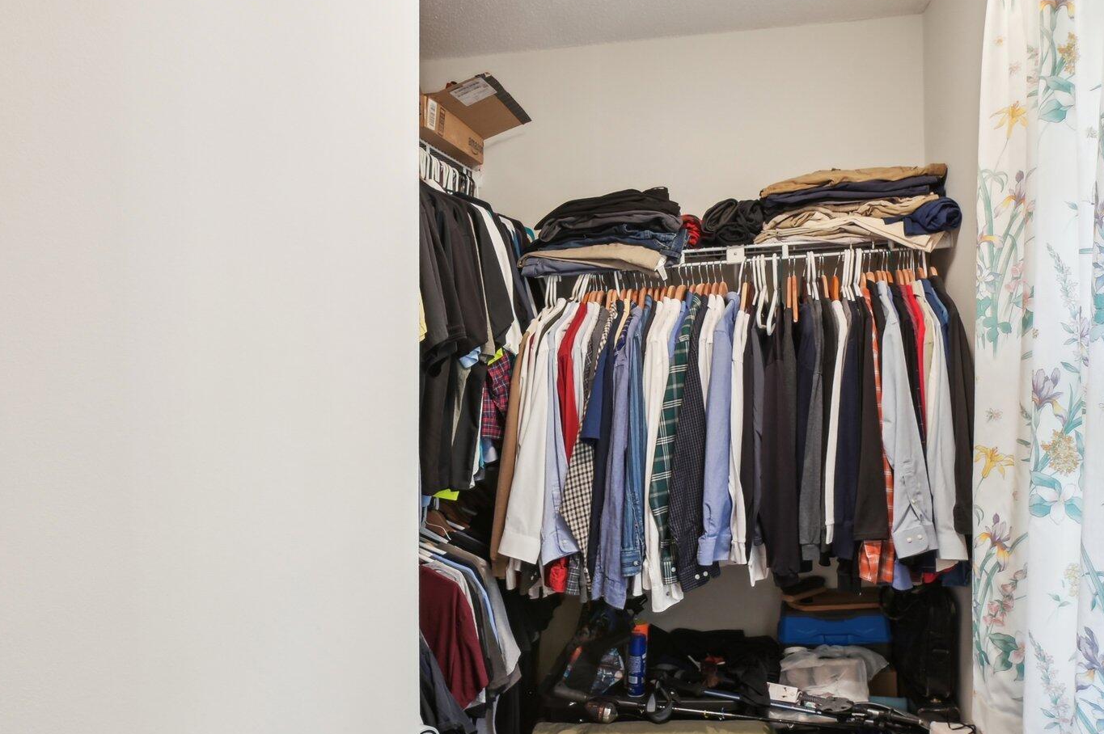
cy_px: 331
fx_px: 644
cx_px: 666
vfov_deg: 59.3
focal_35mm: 21
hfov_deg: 80.2
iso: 200
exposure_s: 1/13
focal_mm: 14
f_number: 9
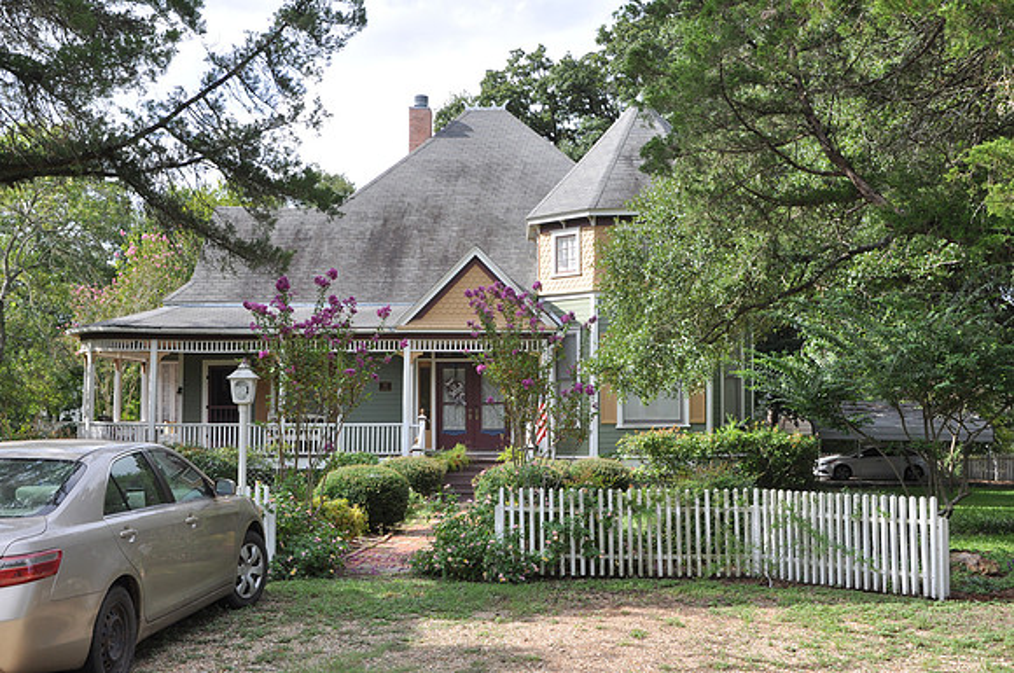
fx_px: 1266
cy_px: 336
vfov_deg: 29.8
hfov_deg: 43.7
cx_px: 507
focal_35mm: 45
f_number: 10
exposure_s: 1/100
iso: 200
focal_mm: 30
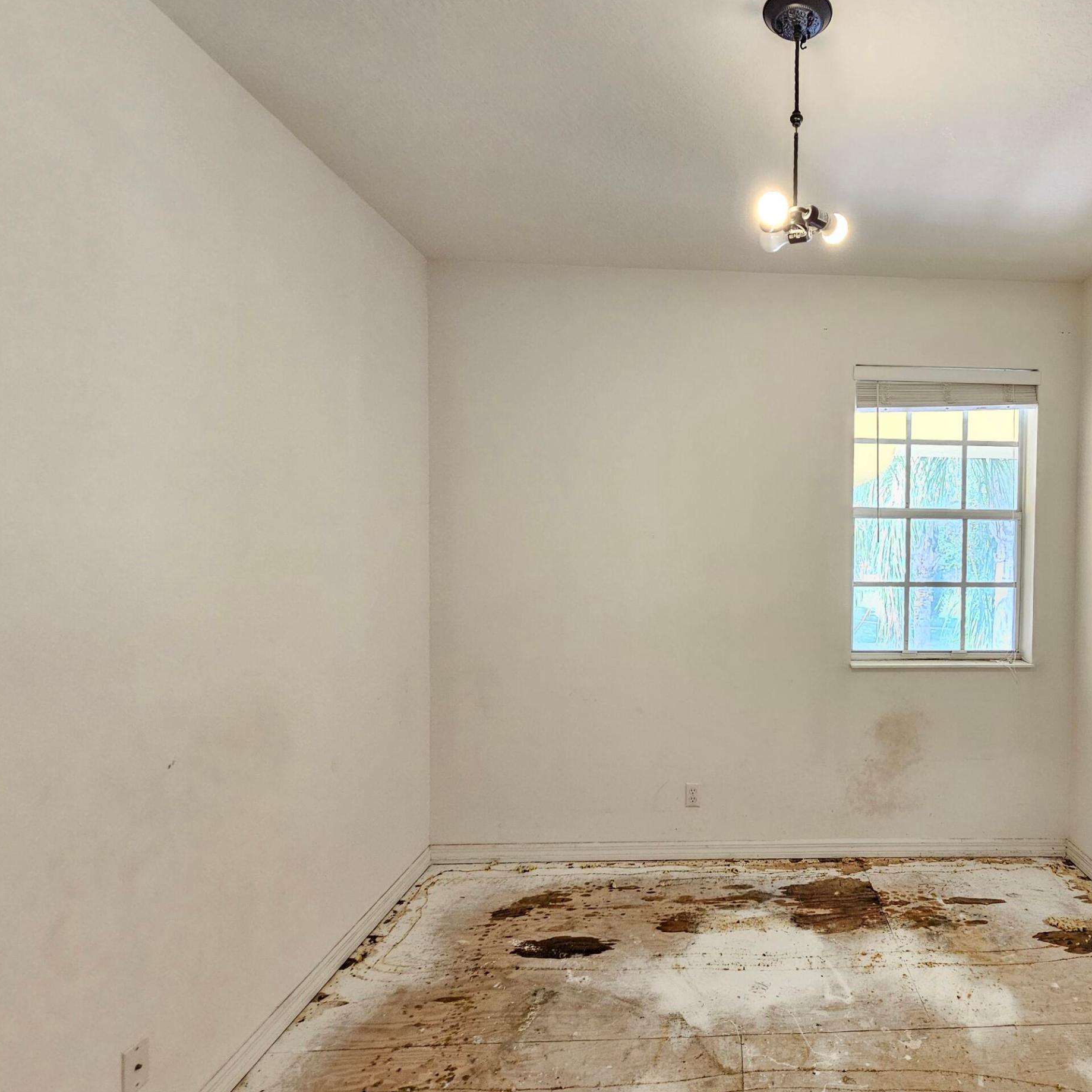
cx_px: 773
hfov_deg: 76.7
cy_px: 561
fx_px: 642
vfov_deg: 80.7
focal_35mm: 18
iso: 320
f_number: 2.2
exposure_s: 1/60
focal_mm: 2.2
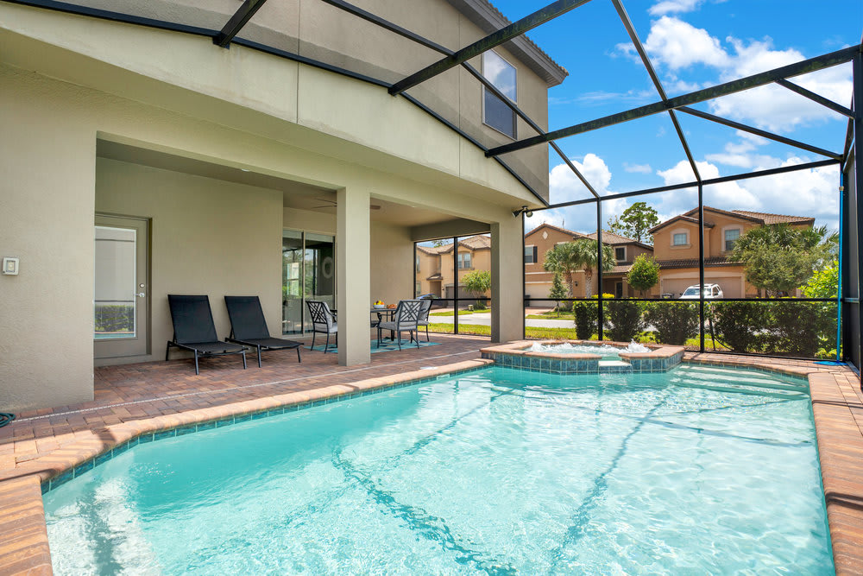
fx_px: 384
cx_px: 432
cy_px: 288
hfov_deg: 96.7
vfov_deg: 73.8
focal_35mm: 16
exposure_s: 1/250
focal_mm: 16
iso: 100
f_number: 5.6
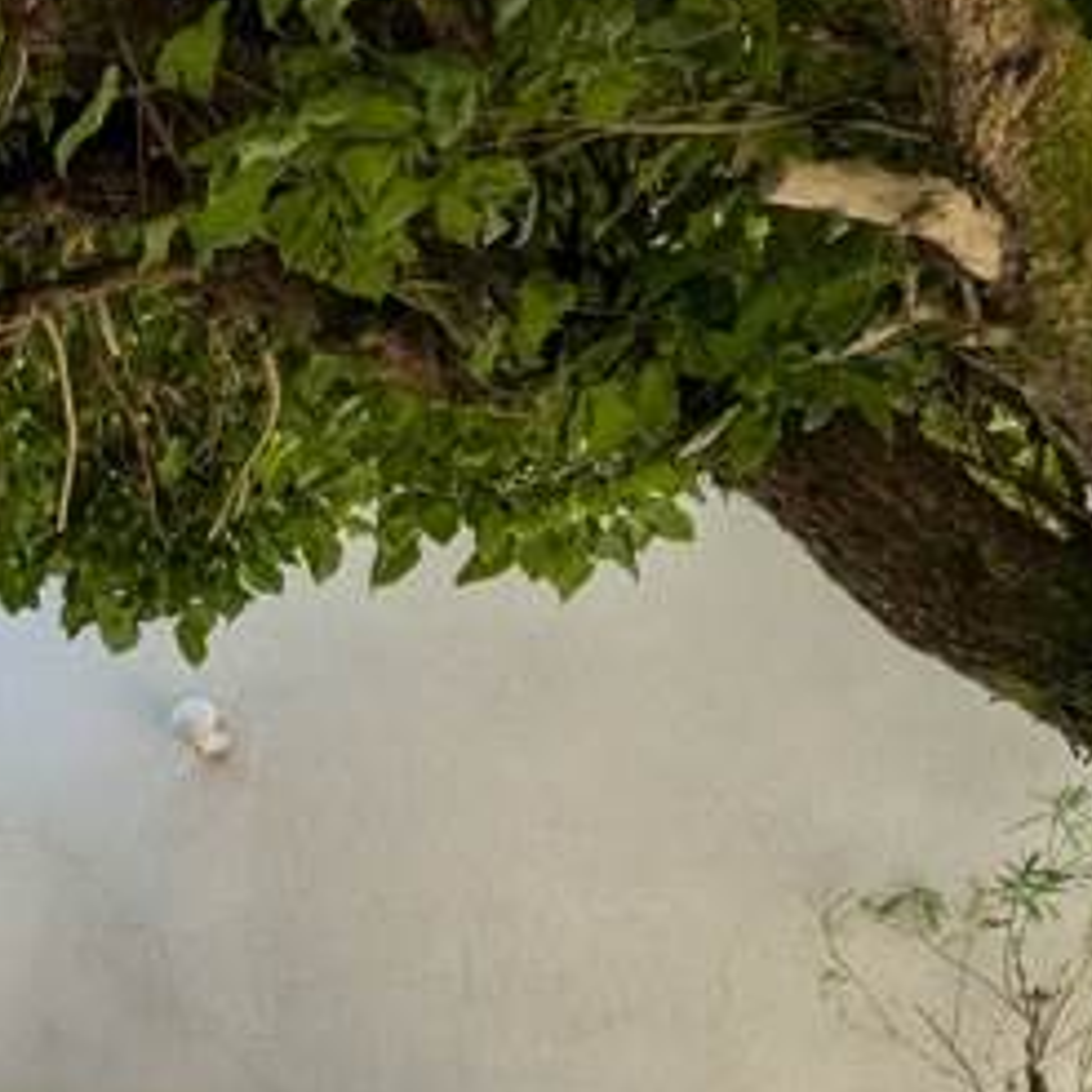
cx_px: -289
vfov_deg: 34.0
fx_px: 1642
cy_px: 1052
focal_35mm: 46
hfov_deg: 30.1
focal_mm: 2.35
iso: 55
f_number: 2.2
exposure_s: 1/382
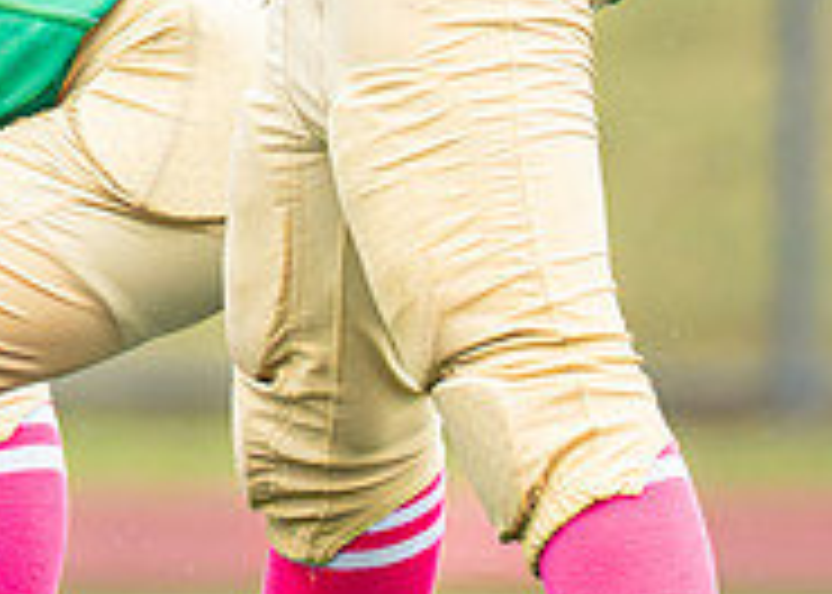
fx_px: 42281
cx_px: -398
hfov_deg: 1.1
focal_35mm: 1790
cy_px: -260
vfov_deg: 0.8
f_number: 2.8
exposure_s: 1/1000
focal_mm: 200
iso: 400
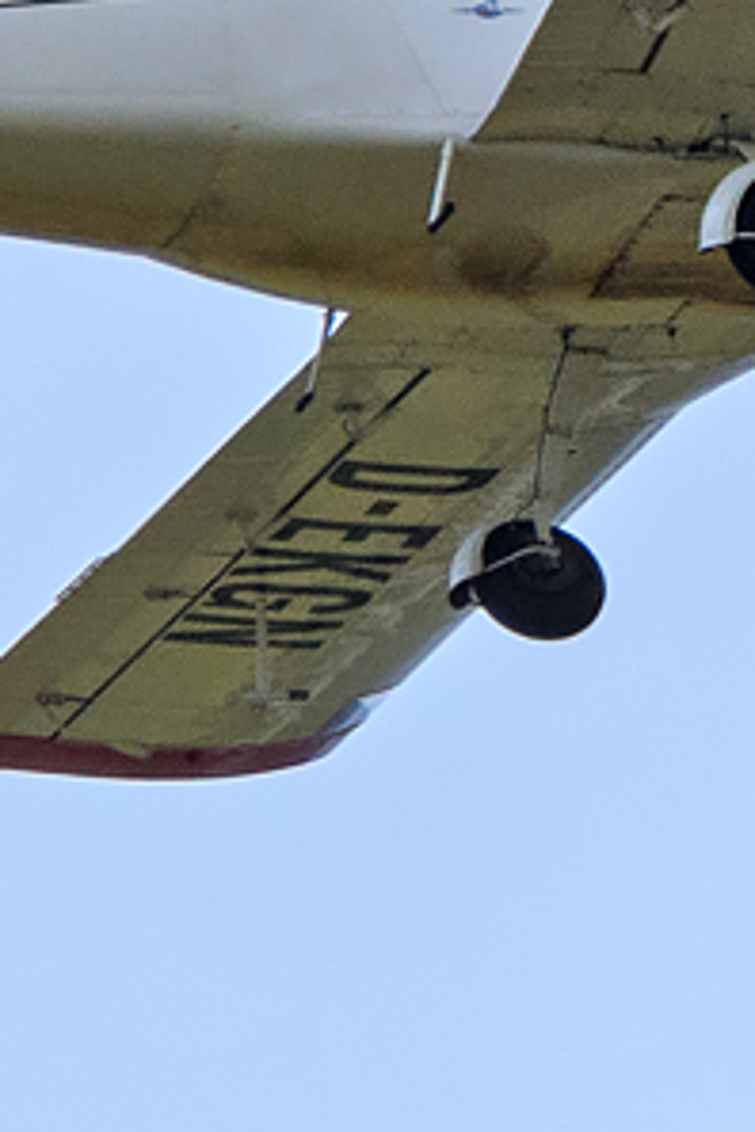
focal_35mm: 3641
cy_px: 213
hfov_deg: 0.4
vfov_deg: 0.6
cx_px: 461
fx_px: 114531
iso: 400
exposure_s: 1/3200
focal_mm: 600
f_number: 7.1
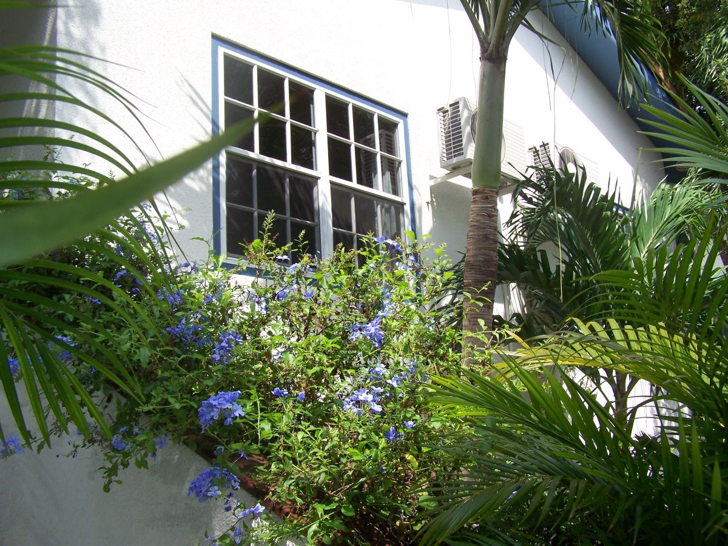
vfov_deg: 37.7
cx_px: 364
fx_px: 799
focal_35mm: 38
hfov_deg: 49.0
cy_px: 273
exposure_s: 1/320
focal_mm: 6.3
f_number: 4
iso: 64
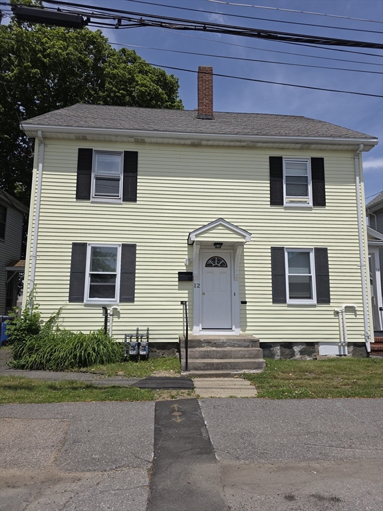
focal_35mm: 23
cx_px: 192
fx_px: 339
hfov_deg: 58.9
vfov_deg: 73.9
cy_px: 256
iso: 12
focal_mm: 6.3
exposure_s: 1/1588
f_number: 1.7
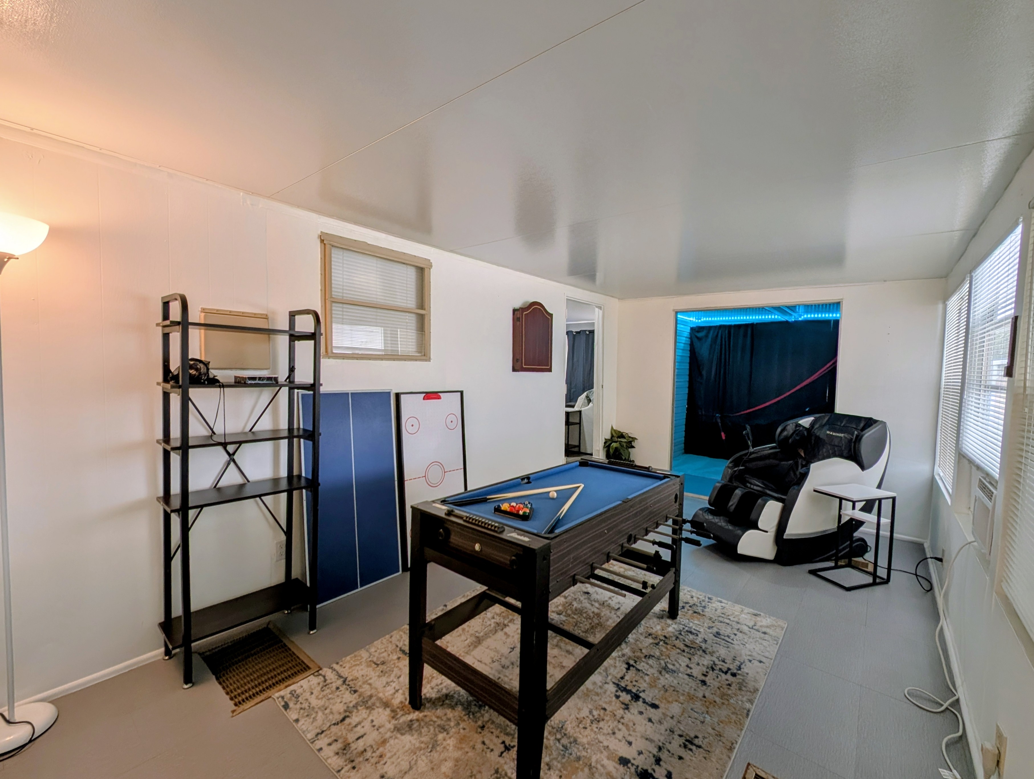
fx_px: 359
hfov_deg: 110.5
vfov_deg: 94.6
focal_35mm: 12
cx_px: 517
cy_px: 390
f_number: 1.95
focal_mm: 2.23
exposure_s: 1/60
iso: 46
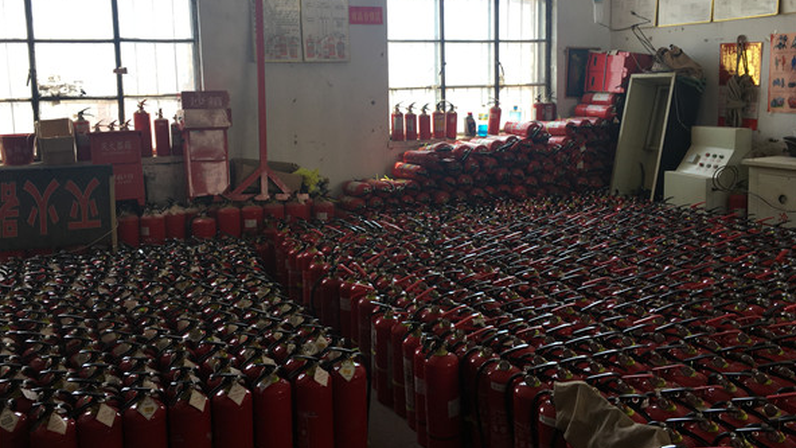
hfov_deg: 61.0
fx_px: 675
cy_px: 164
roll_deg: +1.0
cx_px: 399
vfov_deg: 36.4
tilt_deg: -5.2
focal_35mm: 32
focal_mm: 4.15
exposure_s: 1/50
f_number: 2.2
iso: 25
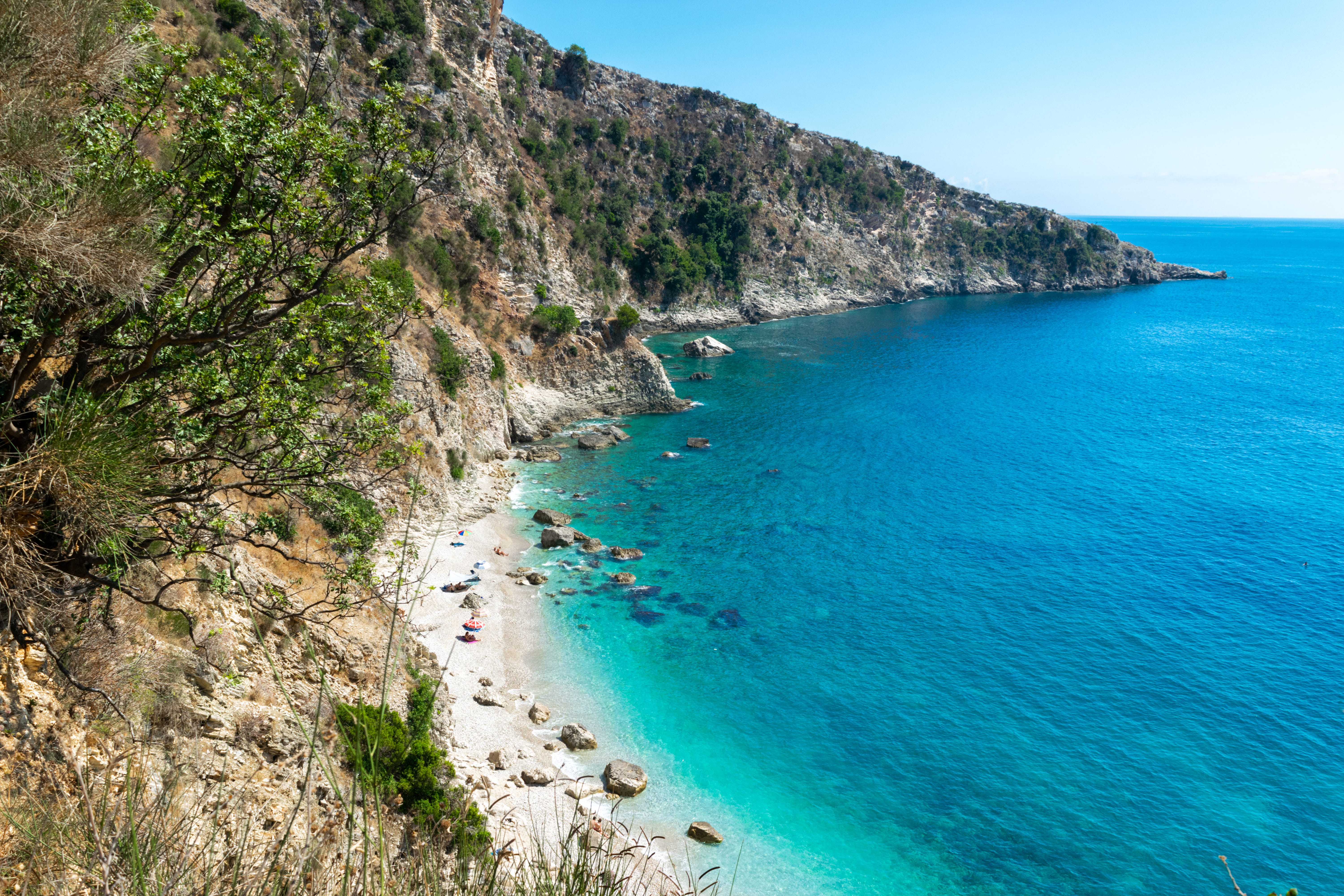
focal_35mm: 33
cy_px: 448
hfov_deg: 57.2
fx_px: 1232
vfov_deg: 40.0
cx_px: 672
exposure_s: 1/320
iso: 200
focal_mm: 22
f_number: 8
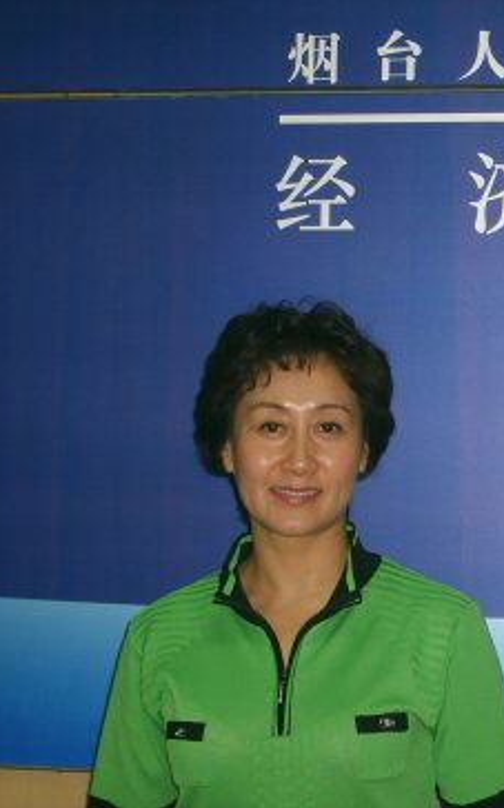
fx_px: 1915
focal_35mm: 87
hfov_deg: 14.8
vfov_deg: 23.8
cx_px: 488
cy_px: 403
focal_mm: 10.3
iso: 100
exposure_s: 1/45
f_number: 3.6
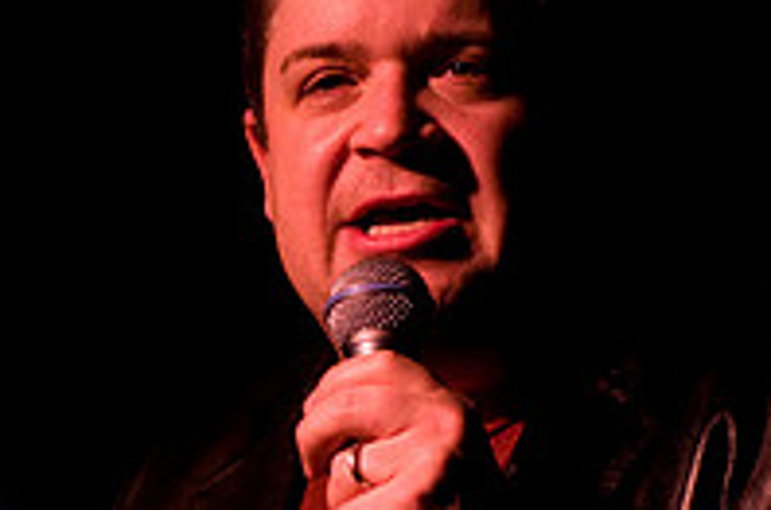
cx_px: 90
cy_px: 337
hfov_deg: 6.7
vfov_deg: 4.4
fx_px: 6580
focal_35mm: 308
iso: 1000
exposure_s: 1/80
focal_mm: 70
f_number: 2.8
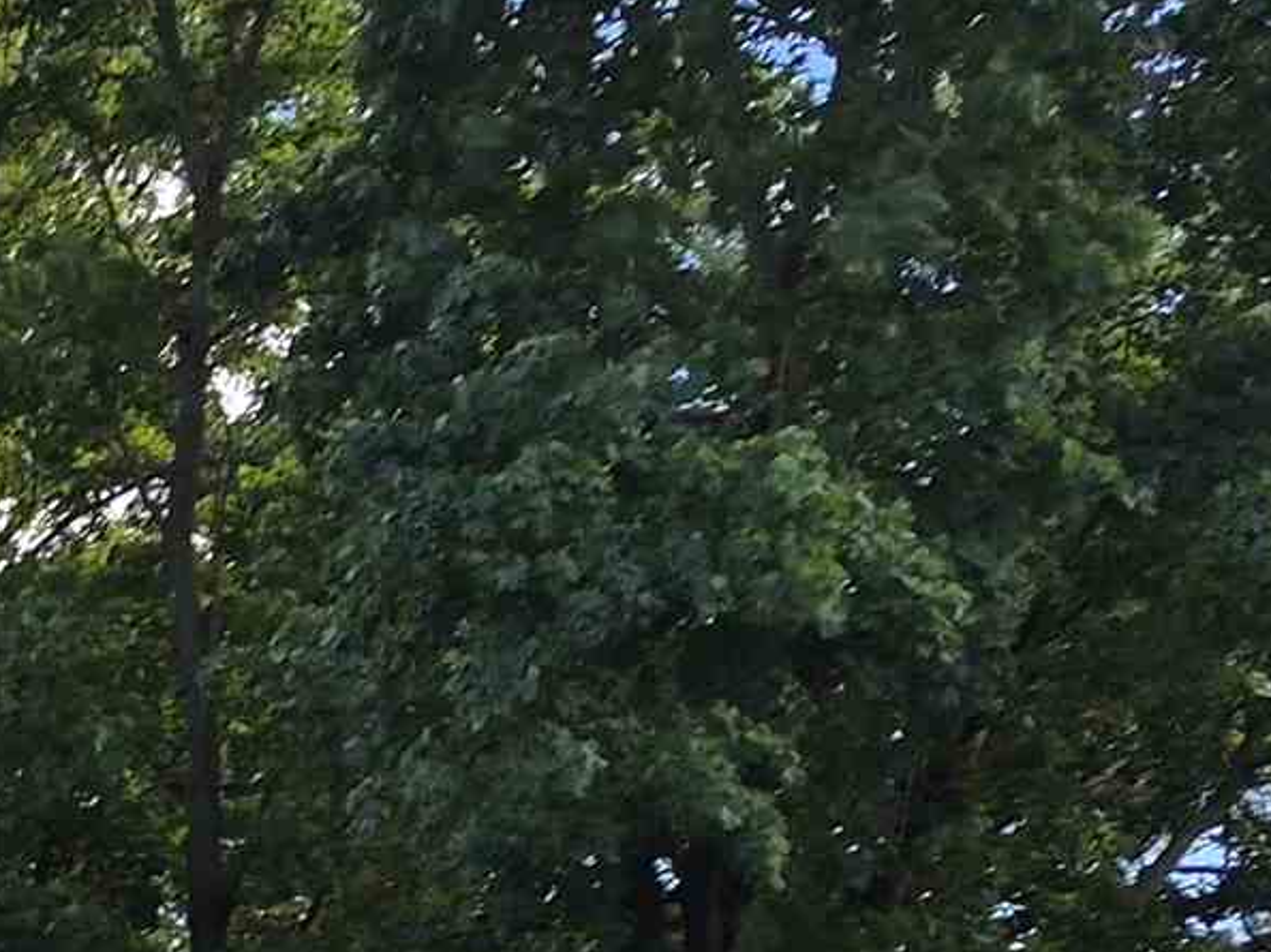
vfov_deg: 11.4
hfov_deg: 13.4
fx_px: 4368
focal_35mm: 119
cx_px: -1519
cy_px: 1829
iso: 80
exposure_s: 1/2680
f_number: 1.8
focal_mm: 5.4
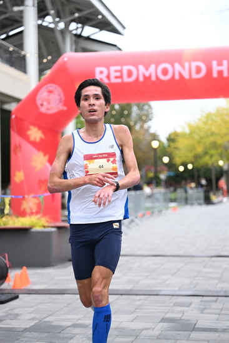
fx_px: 667
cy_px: 172
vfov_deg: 28.8
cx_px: 114
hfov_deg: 19.5
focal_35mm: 70
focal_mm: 70
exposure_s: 1/800
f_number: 2.8
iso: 1600
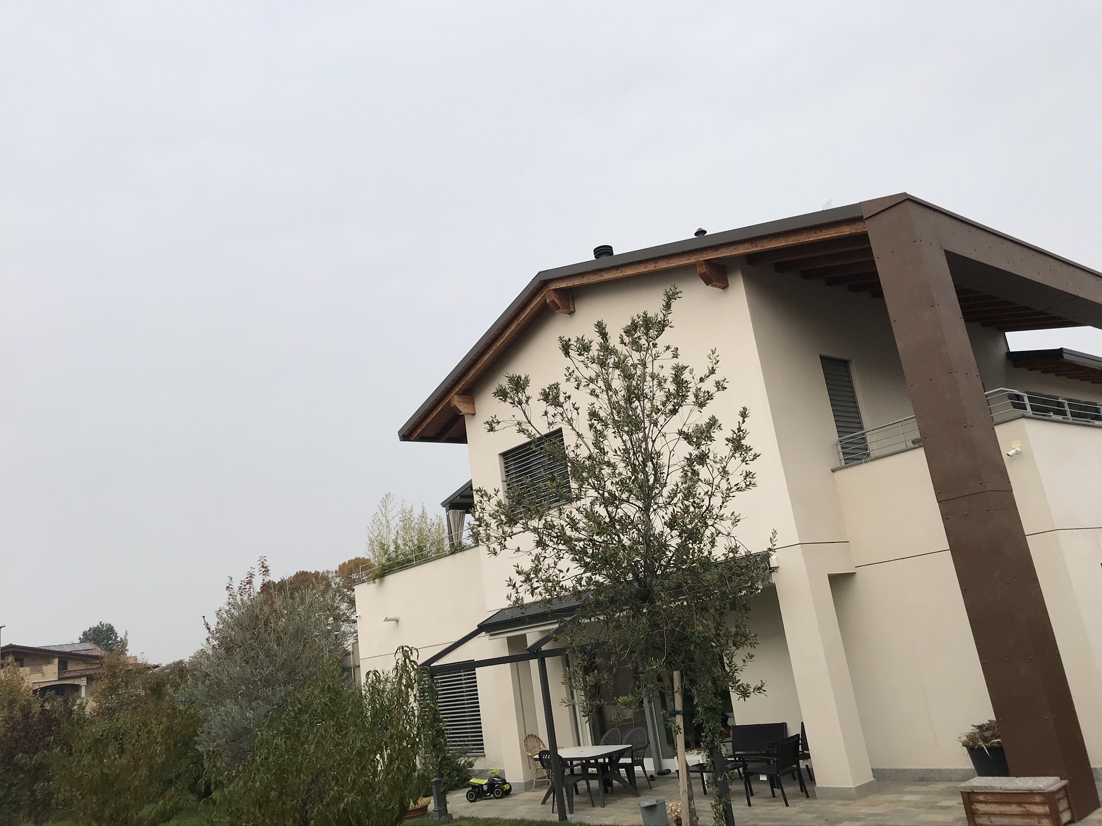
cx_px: 551
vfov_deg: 49.7
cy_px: 413
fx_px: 891
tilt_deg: +17.1
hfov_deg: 63.4
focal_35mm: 28
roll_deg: +7.2
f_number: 1.8
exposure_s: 1/2283
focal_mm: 3.99
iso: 20
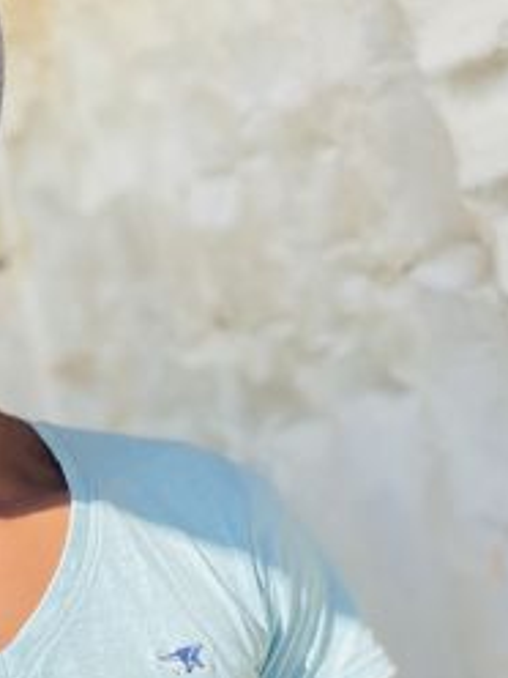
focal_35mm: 63
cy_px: 424
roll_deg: +17.9
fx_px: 1233
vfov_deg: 30.6
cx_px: -90
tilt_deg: +2.7
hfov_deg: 21.7
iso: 32
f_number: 1.8
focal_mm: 4.25
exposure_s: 1/1124
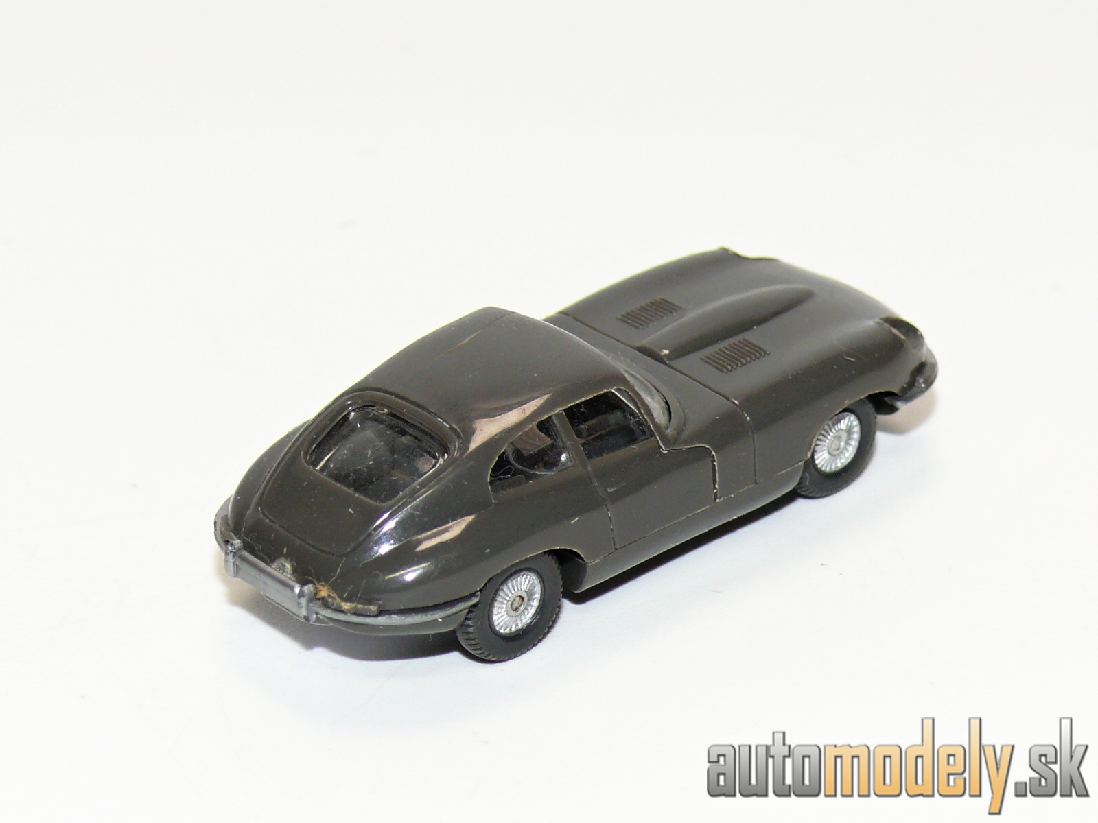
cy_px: 412
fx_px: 4631
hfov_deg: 13.5
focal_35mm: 146
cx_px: 549
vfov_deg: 10.2
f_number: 4
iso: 100
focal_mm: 17.4
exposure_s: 1/30
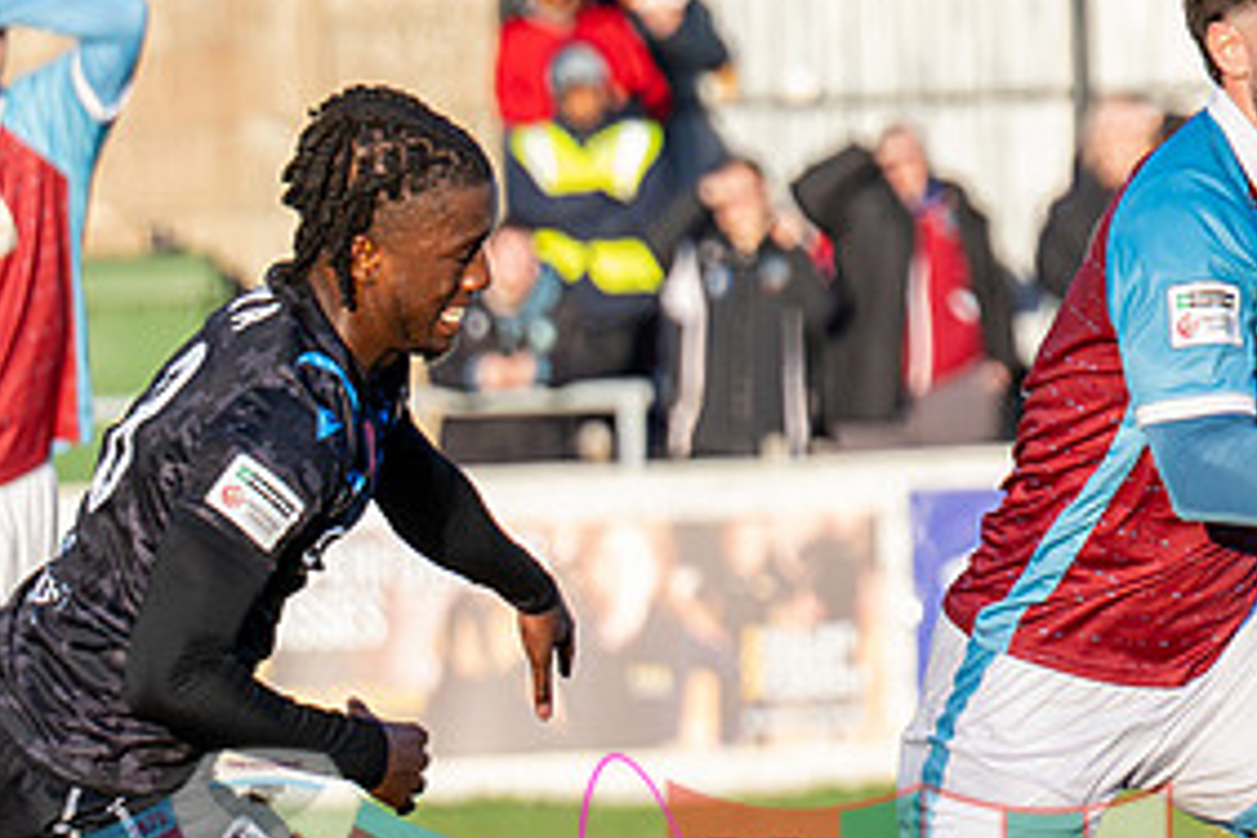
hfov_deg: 2.0
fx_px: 35857
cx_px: 2285
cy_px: 788
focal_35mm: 1027
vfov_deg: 1.3
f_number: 4
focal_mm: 165
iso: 800
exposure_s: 1/2500
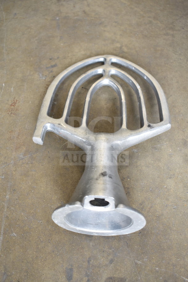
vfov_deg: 57.2
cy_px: 141
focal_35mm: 33
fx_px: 258
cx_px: 94
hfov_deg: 40.0
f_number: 3.8
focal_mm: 22
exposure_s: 1/30
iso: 220
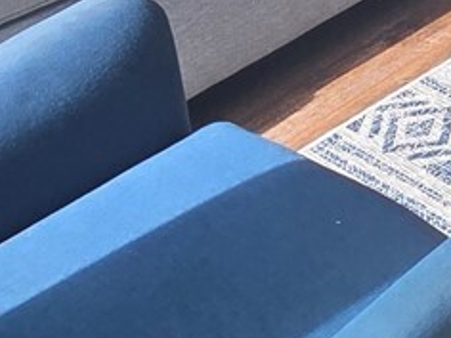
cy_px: -540
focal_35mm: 88
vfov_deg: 12.2
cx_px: 919
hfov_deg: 16.5
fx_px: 1147
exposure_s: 1/288
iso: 40
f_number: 1.9
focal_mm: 2.2
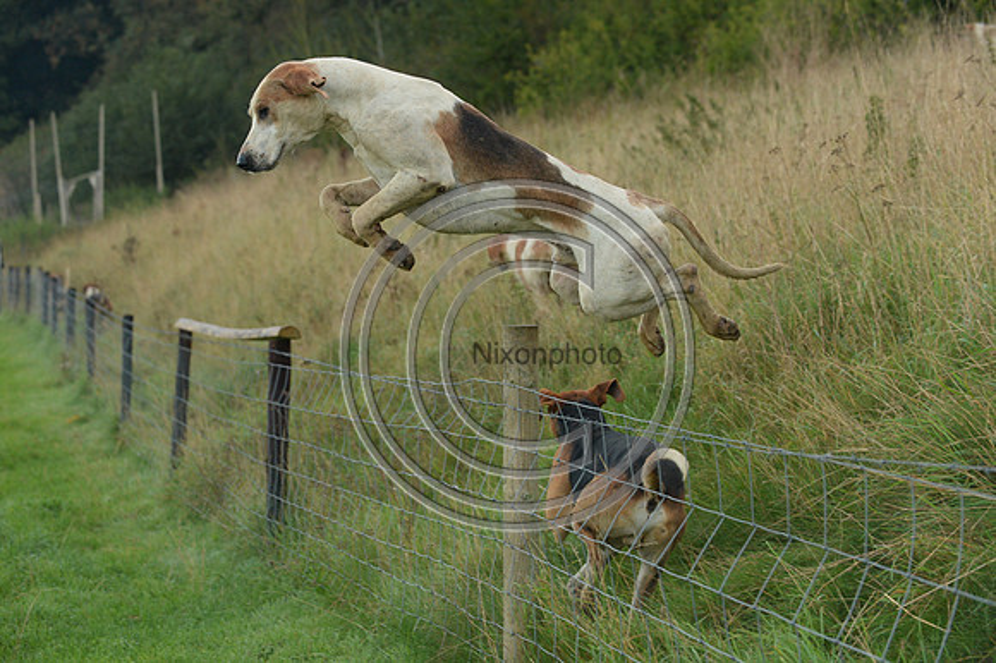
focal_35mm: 70
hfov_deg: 28.9
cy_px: 332
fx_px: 1935
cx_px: 498
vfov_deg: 19.4
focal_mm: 70
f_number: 4.5
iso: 2500
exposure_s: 1/640
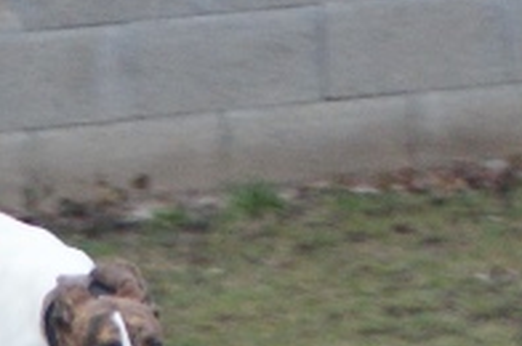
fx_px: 3194
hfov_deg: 9.2
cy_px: 362
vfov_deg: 6.2
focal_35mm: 221
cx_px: -173
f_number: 5.6
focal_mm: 45
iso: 400
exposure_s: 1/80
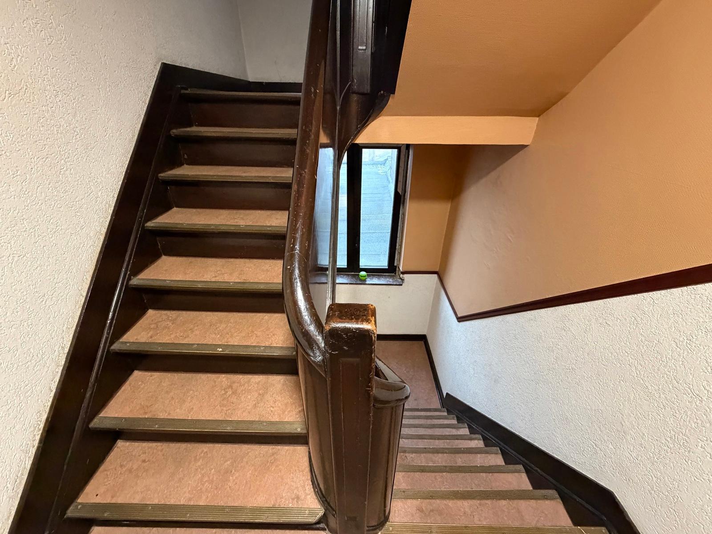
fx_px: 288
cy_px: 267
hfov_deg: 102.1
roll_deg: -0.9
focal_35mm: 14
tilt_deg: -29.4
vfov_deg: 85.7
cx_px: 356
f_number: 2.2
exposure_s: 1/50
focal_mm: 2.22
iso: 800
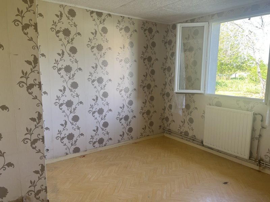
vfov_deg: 53.1
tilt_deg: -8.6
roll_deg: +0.1
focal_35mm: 26
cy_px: 101
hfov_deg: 67.3
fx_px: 203
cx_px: 135
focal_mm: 5.1
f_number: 1.6
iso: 80
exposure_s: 1/121
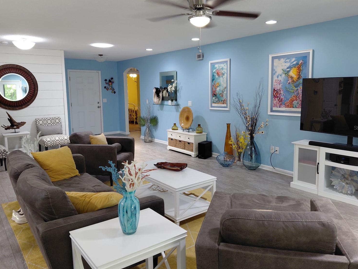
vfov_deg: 51.3
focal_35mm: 27
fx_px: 279
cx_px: 183
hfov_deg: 65.3
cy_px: 128
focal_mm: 4.69
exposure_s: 1/60
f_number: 1.8
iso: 160
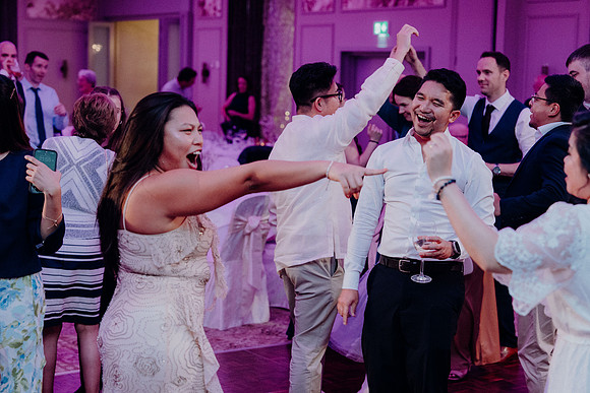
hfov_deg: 28.8
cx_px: 295
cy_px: 196
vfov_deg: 19.5
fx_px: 1147
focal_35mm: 70
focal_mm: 70
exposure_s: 1/160
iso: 3200
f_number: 3.5
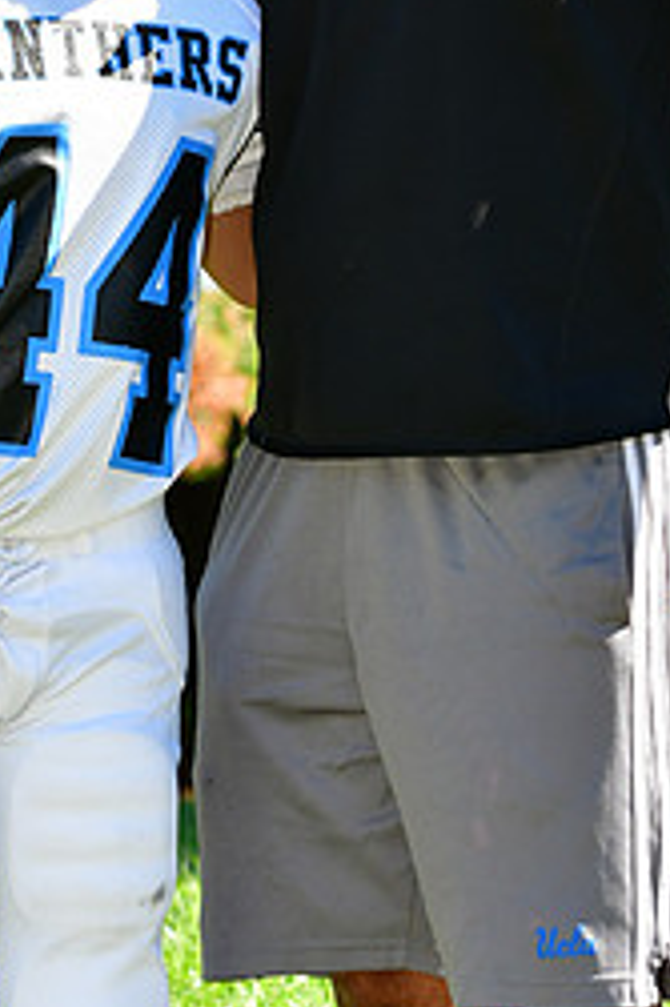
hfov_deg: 5.6
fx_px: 6793
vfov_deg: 8.4
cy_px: -144
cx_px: 183
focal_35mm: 243
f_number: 4.5
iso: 400
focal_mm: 70
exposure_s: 1/800
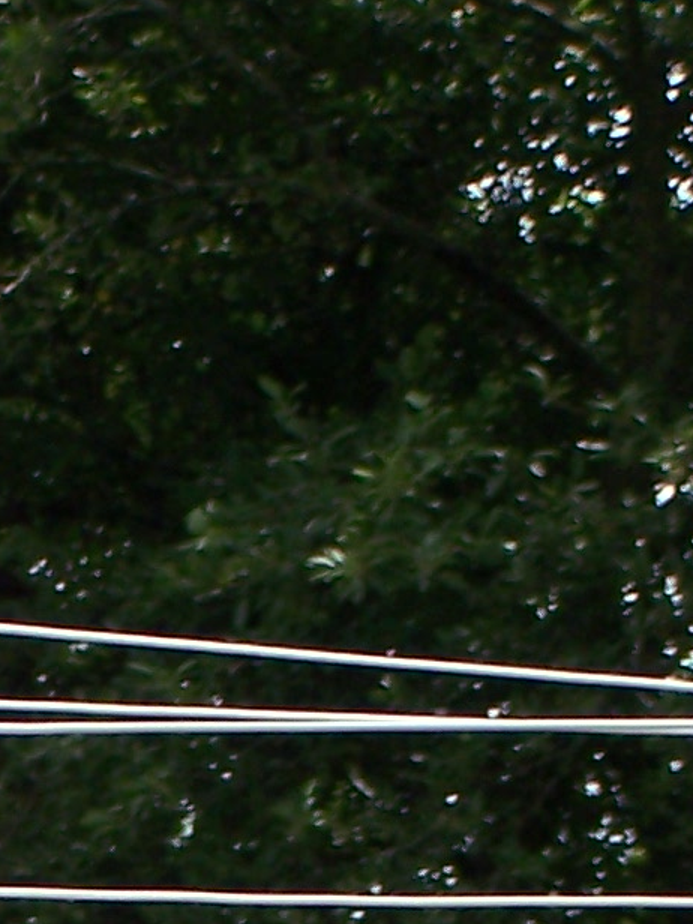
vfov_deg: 5.2
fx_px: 9983
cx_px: -566
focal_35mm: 374
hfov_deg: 3.9
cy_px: 1938
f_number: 3.2
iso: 64
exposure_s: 1/400
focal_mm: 12.4
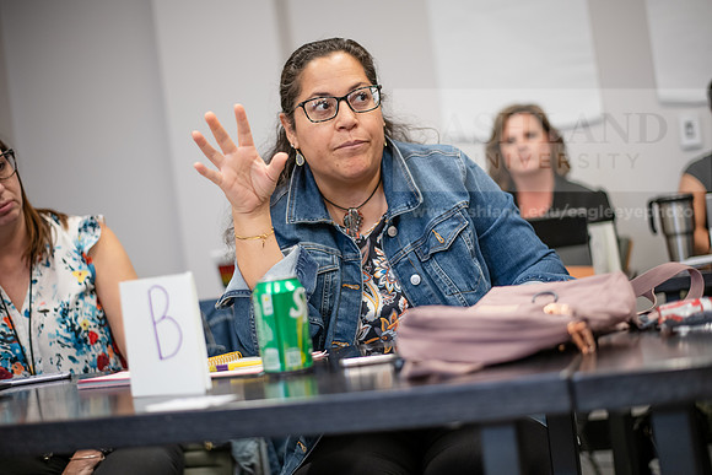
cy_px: 238
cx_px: 356
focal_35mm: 50
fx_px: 989
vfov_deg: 27.0
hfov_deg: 39.6
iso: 640
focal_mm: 50
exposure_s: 1/200
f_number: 1.8
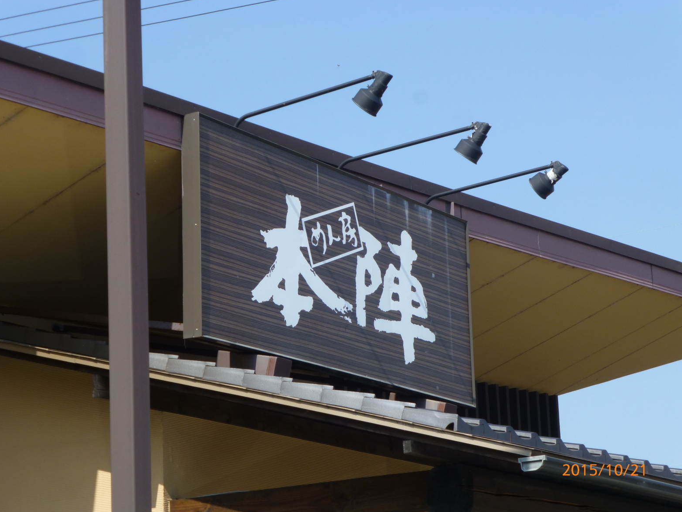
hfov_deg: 17.6
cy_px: 260
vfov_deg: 13.2
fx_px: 2207
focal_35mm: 112
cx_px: 342
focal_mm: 19.4
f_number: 5.3
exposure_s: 1/400
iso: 100
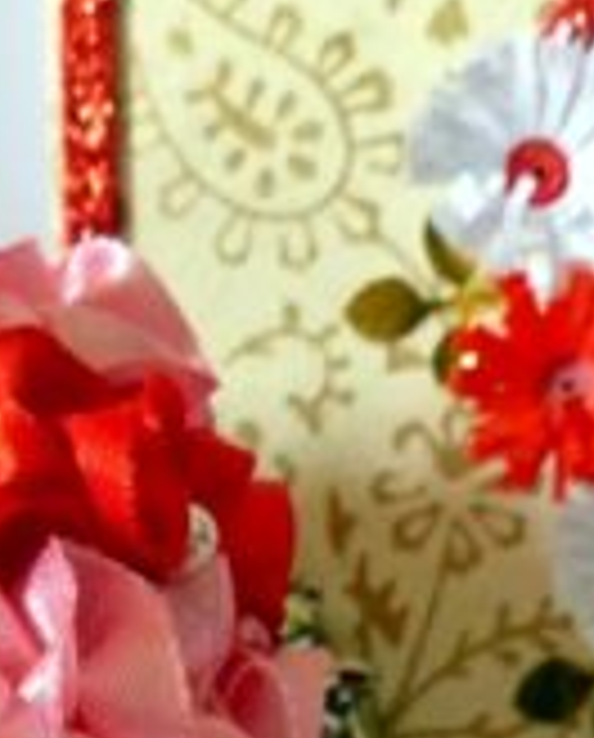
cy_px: 958
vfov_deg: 16.0
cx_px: 54
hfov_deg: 13.4
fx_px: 2496
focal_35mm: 114
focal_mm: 5.7
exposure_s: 1/60
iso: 320
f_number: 2.8
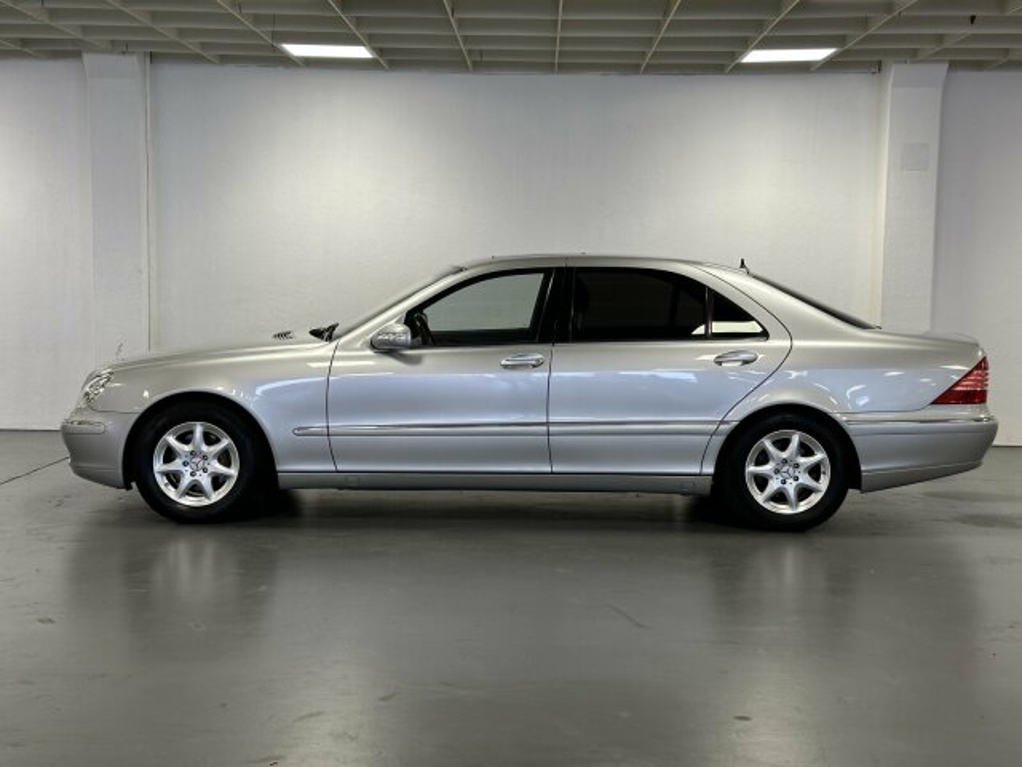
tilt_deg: -5.9
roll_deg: -1.1
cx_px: 511
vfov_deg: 30.3
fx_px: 1417
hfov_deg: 39.7
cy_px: 384
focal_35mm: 48
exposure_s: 1/77
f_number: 1.78
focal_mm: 6.86
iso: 80
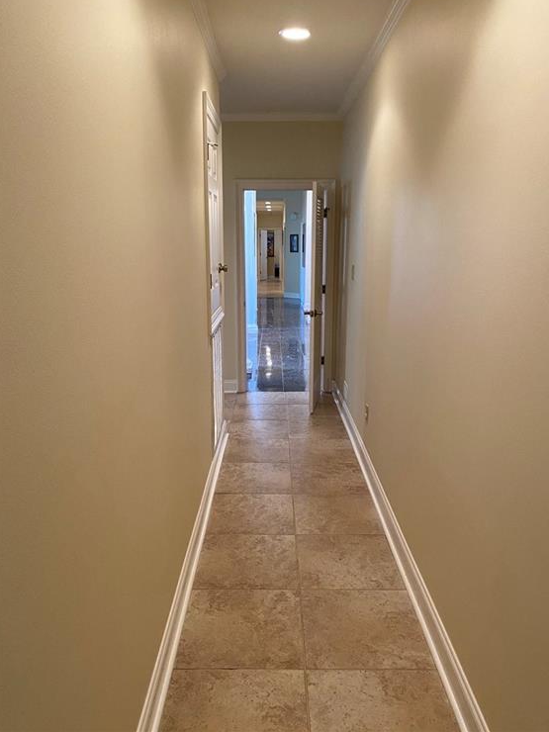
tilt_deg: -11.6
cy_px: 353
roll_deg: -0.8
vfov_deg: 65.3
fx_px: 571
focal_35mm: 27
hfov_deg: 51.4
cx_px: 280
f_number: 1.8
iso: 200
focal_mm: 4.25
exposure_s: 1/60
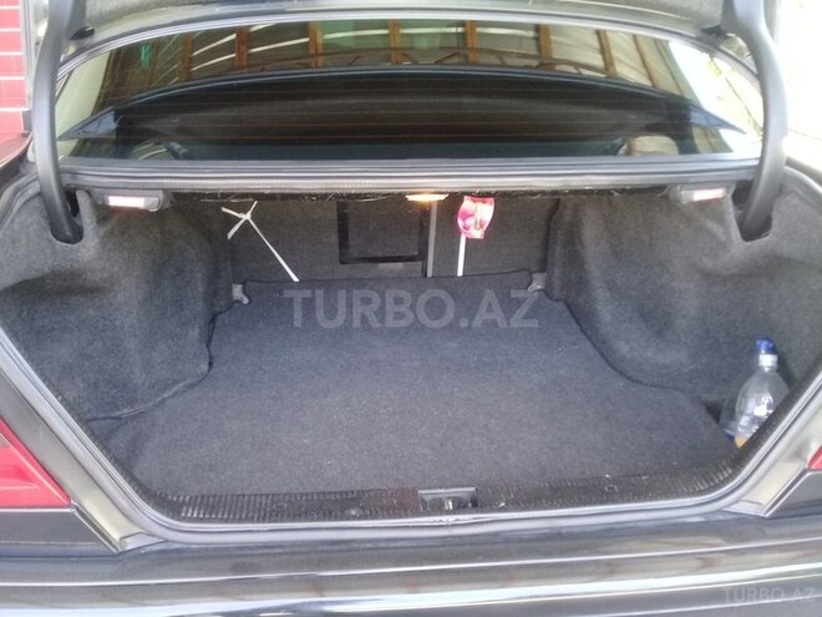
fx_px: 736
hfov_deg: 58.4
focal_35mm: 31
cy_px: 308
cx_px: 411
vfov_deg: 45.4
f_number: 2.2
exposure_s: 1/33
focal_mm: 3.3
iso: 80
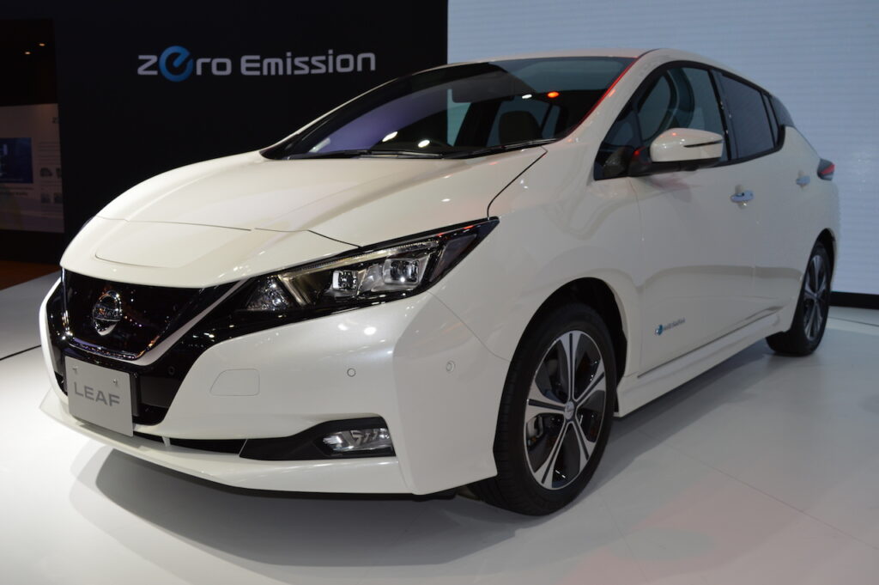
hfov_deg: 55.1
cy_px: 292
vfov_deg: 38.3
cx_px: 440
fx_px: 842
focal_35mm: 34
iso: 180
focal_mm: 23
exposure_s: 1/125
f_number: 5.6
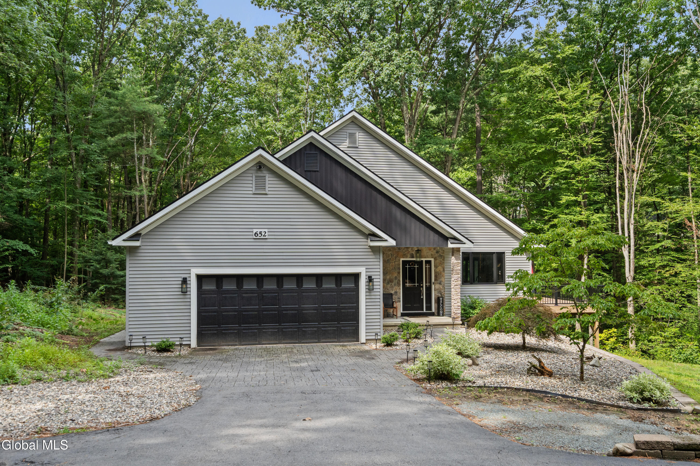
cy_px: 233
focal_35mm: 31
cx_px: 350
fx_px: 603
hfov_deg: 60.3
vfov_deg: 42.3
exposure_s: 1/640
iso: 800
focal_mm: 31
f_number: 8
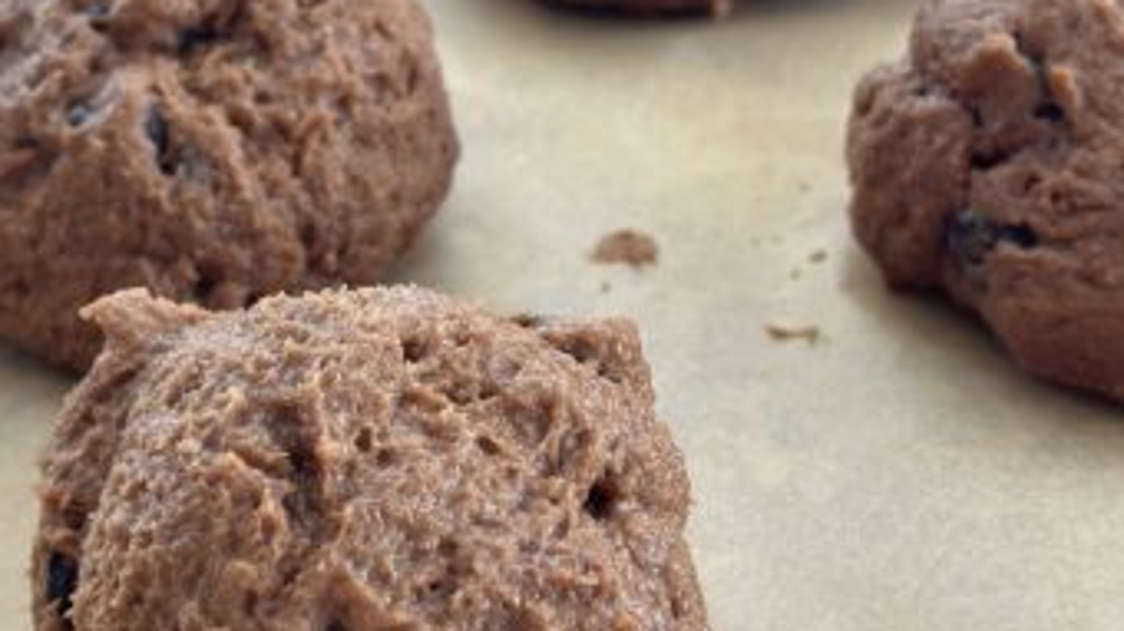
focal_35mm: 77
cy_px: 50
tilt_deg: -32.0
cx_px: 534
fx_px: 2294
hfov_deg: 27.5
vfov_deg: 15.5
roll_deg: +4.1
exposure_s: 1/116
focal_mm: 6.86
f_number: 1.78
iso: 125
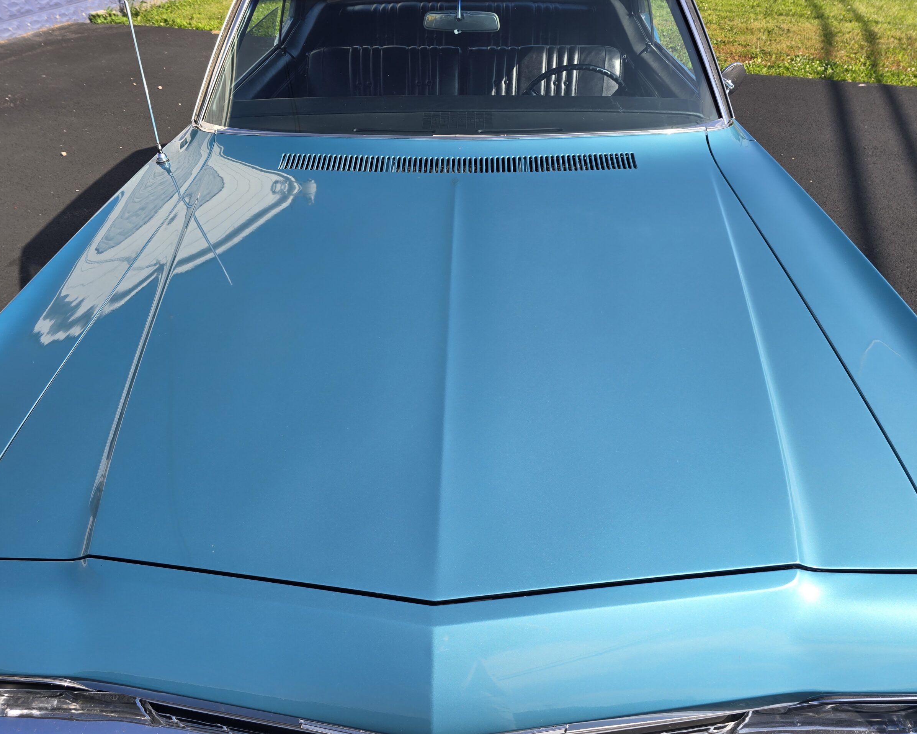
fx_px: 651
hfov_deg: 70.3
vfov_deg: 58.8
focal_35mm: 24
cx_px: 441
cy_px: 367
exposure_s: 1/532
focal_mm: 6.3
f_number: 1.7
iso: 12
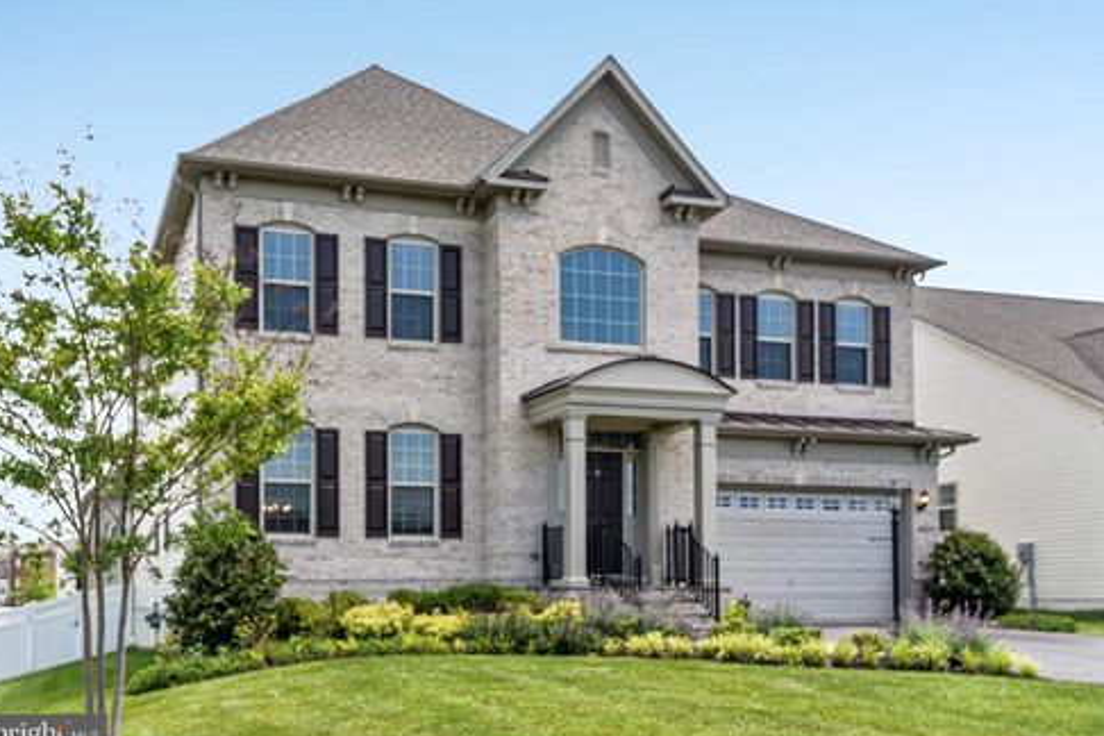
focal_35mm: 36
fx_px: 1104
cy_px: 376
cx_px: 552
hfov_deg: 53.1
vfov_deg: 36.9
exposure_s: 1/1600
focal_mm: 35
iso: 400
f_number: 8
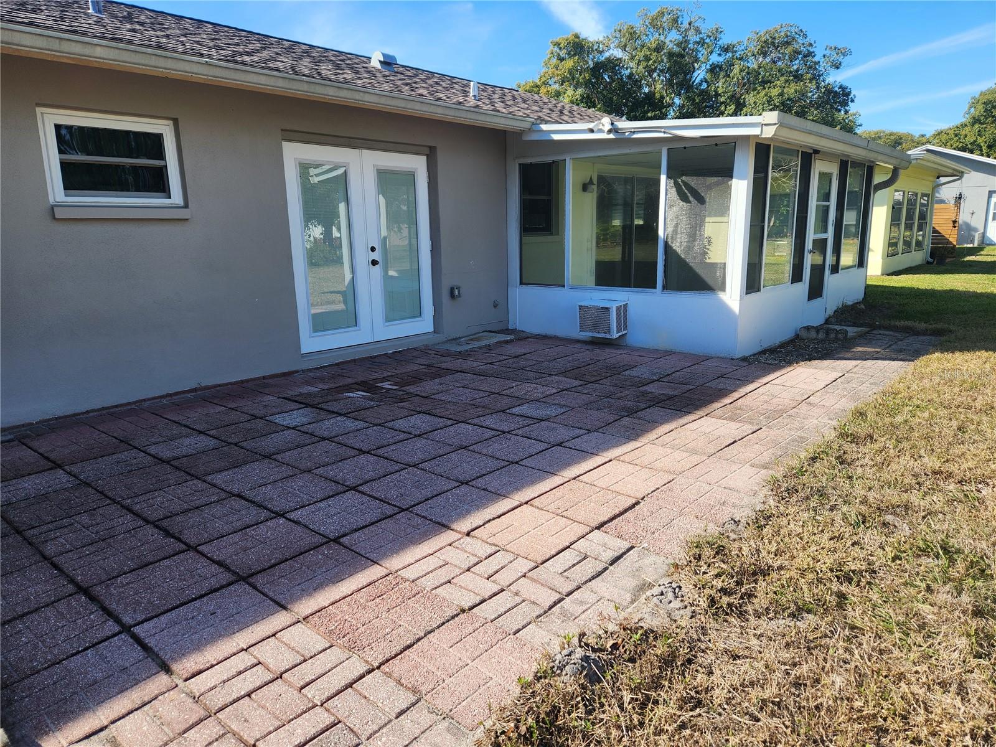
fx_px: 662
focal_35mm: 23
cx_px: 498
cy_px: 374
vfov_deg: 58.9
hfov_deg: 73.9
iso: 20
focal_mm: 5.4
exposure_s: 1/659
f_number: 1.8
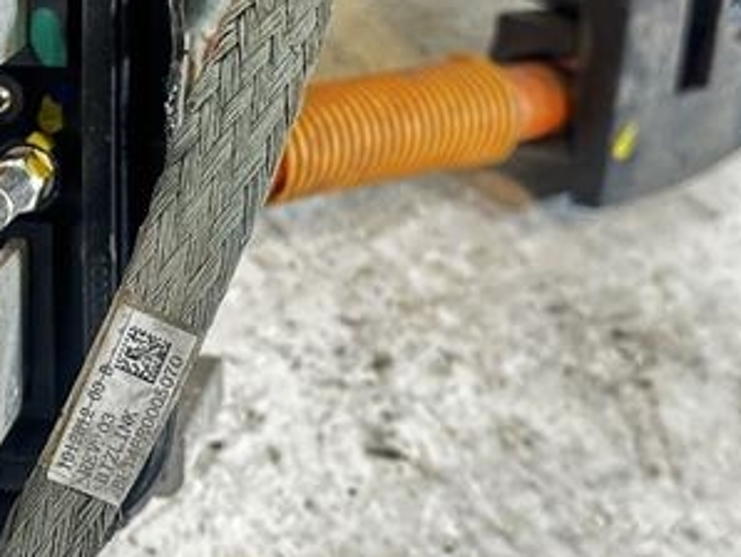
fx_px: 2207
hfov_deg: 18.6
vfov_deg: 14.3
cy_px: 147
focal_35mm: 103
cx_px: 2
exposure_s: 1/33
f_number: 1.78
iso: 250
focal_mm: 6.86
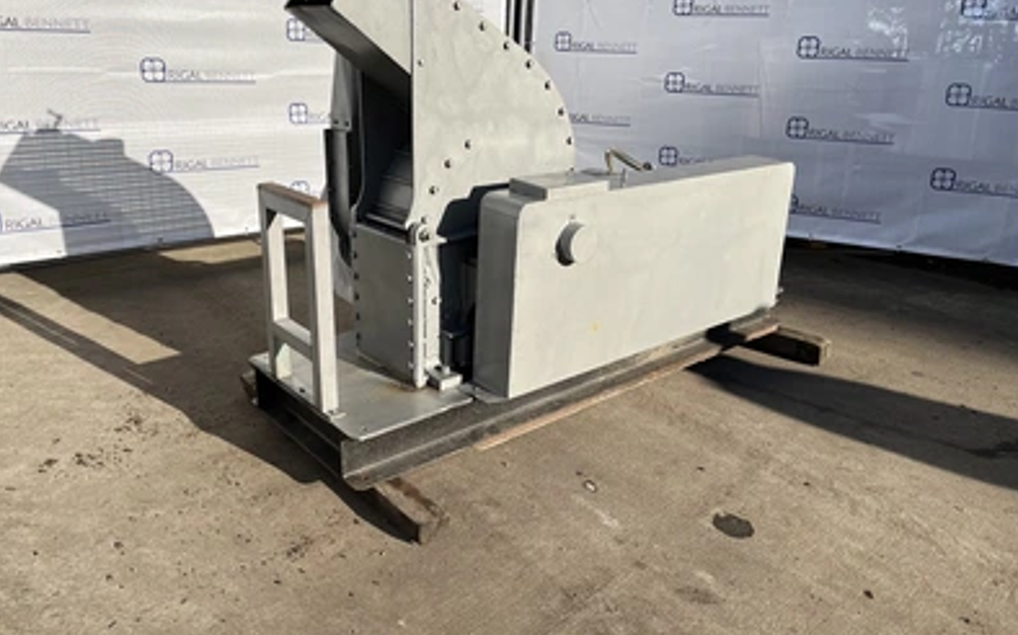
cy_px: 253
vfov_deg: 44.3
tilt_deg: -13.5
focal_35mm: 28
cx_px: 514
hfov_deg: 66.5
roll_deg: +1.6
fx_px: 777
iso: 50
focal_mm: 5.1
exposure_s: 1/4016
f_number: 1.6
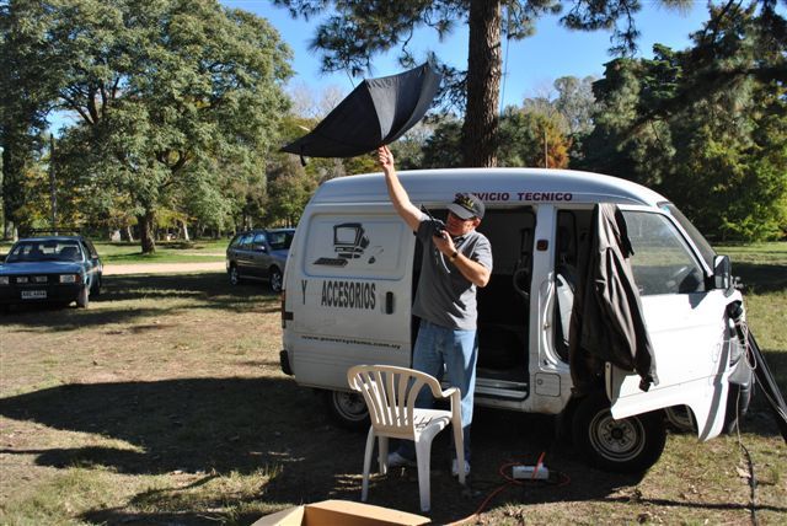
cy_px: 263
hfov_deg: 61.9
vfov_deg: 43.7
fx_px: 656
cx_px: 394
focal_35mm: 30
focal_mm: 20
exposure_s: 1/200
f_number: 7.1
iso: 100
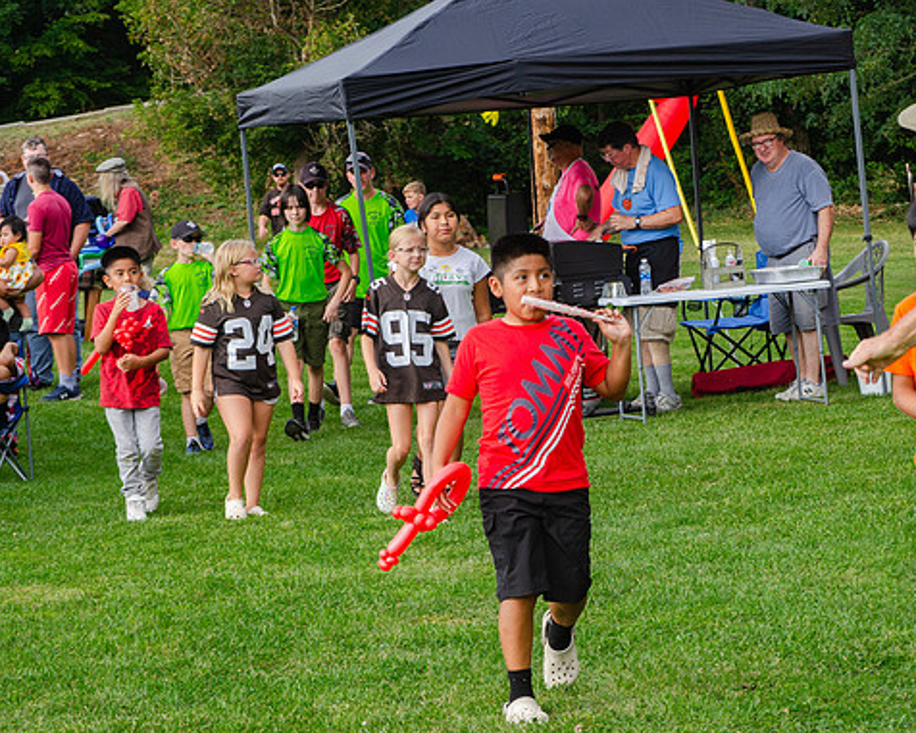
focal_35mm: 137
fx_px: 3715
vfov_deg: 11.3
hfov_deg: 14.1
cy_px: 367
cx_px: 522
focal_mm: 80
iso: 200
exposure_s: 1/250
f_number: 8
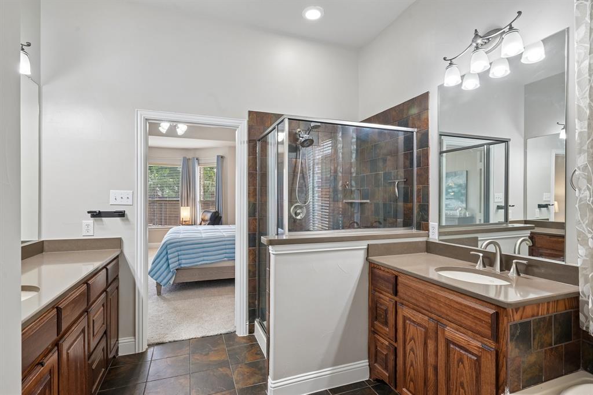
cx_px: 296
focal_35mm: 18
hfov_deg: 91.6
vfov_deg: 68.8
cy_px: 198
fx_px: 288
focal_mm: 17.5
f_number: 8
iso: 400
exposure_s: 1/8
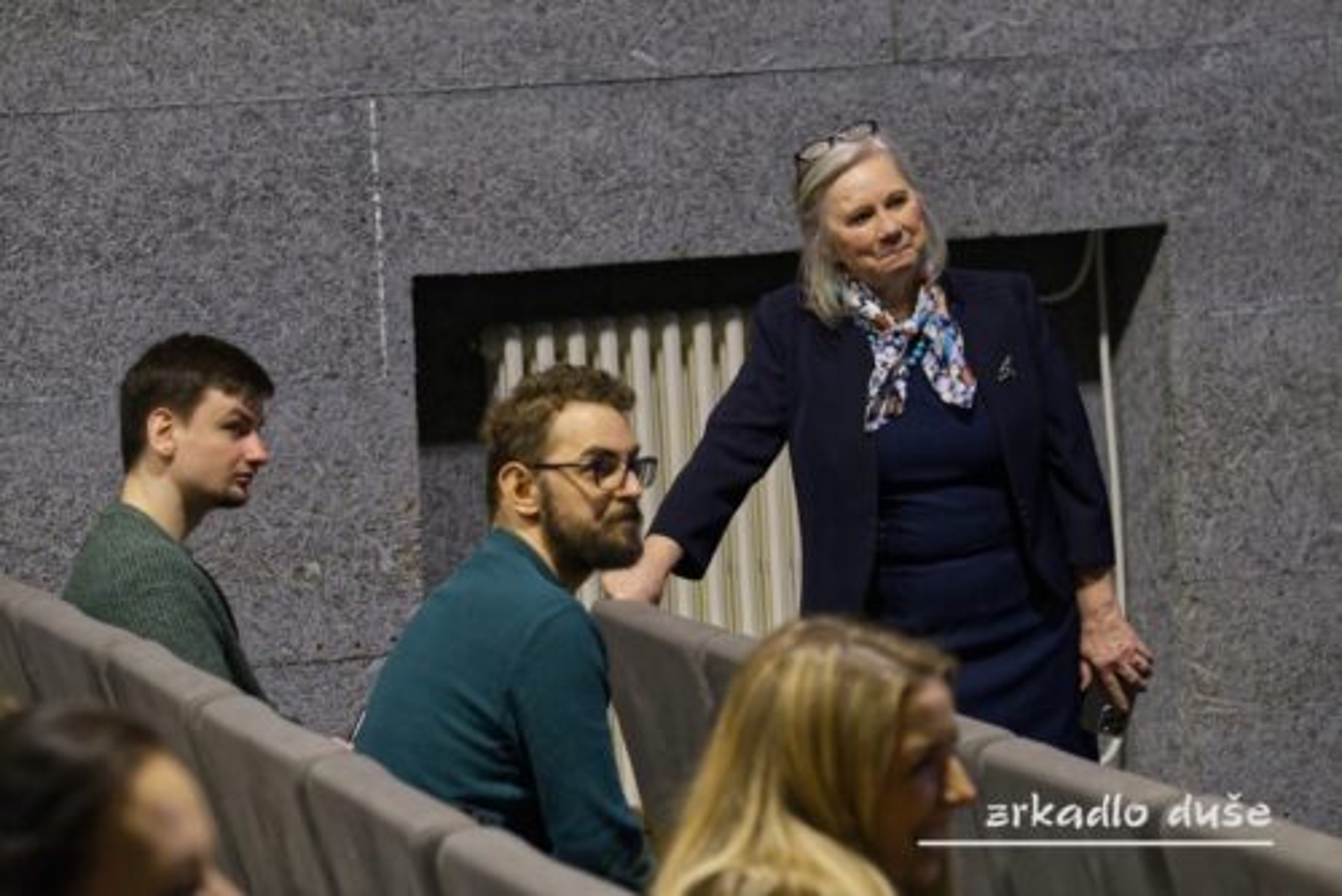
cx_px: 671
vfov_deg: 10.5
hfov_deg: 15.6
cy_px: 448
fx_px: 4886
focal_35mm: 131
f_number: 4
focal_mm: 87.1
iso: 5000
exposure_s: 1/160
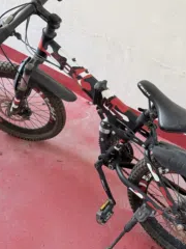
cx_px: 108
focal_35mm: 40
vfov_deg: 46.6
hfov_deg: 35.9
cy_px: 104
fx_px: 287
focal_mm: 6.76
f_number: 1.78
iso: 200
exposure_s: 1/74
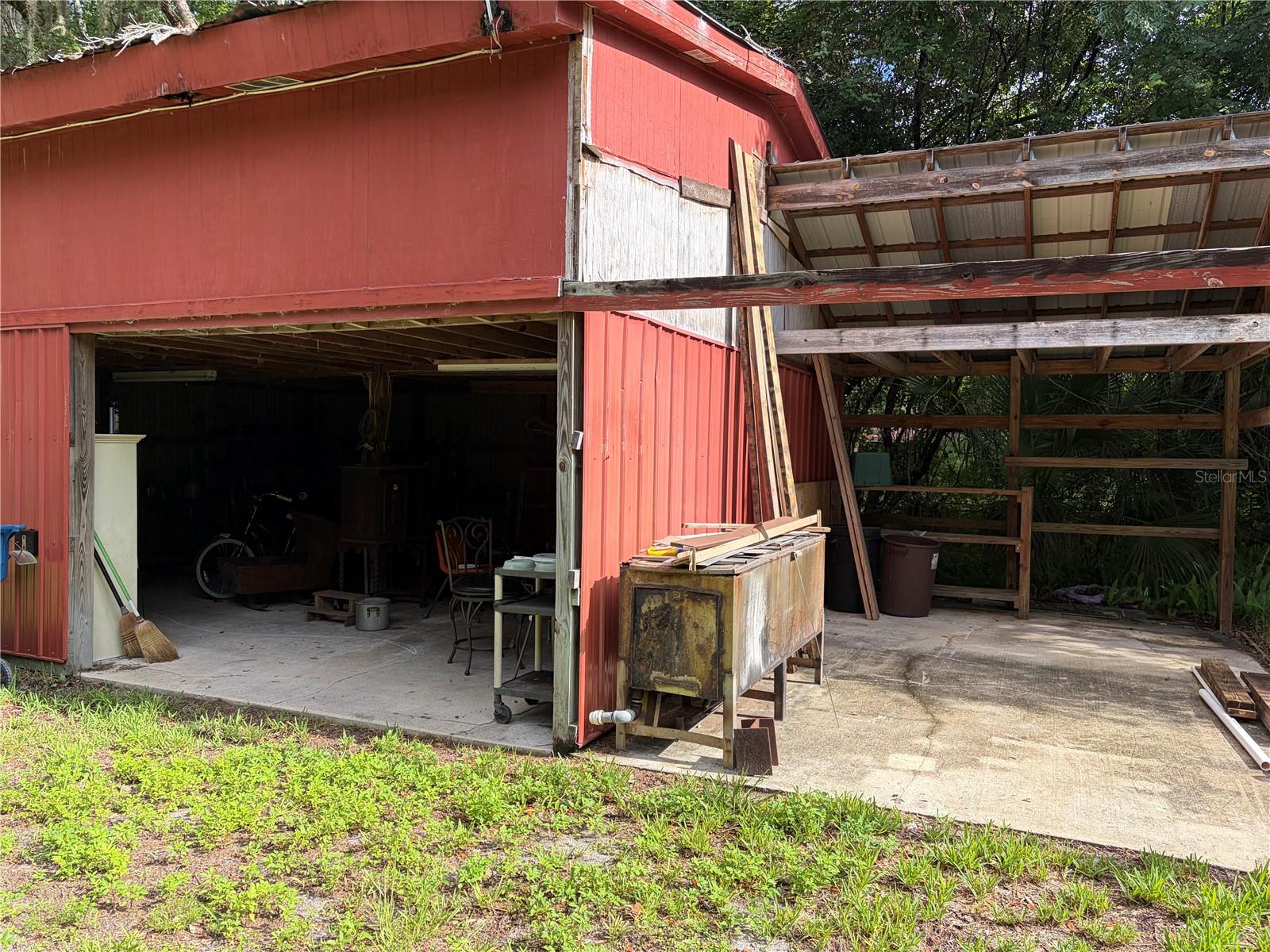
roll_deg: +0.3
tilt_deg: -0.6
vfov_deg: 53.1
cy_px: 476
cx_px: 635
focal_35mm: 26
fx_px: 954
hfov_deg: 67.3
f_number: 1.6
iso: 50
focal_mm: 5.96
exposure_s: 1/933
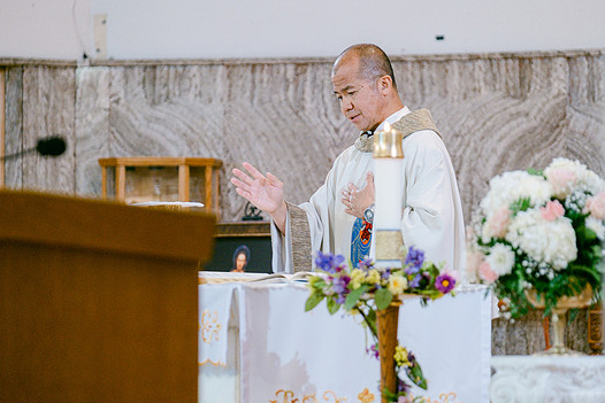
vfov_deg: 7.3
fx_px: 3177
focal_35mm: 189
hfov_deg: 10.9
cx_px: 326
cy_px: 213
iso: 1600
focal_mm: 110.6
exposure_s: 1/80
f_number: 2.8
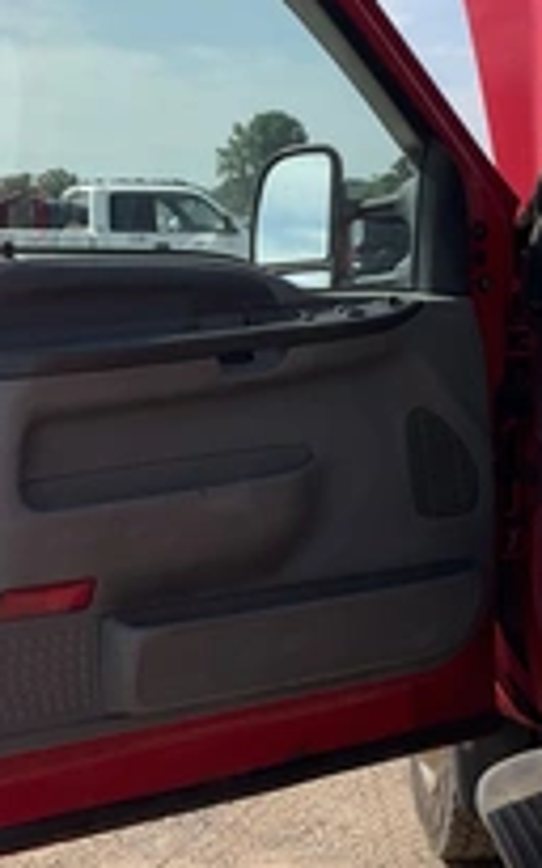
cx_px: 301
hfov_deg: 21.6
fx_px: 1419
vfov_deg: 33.8
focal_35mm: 60
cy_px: 326
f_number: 1.8
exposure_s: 1/1786
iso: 25
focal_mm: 3
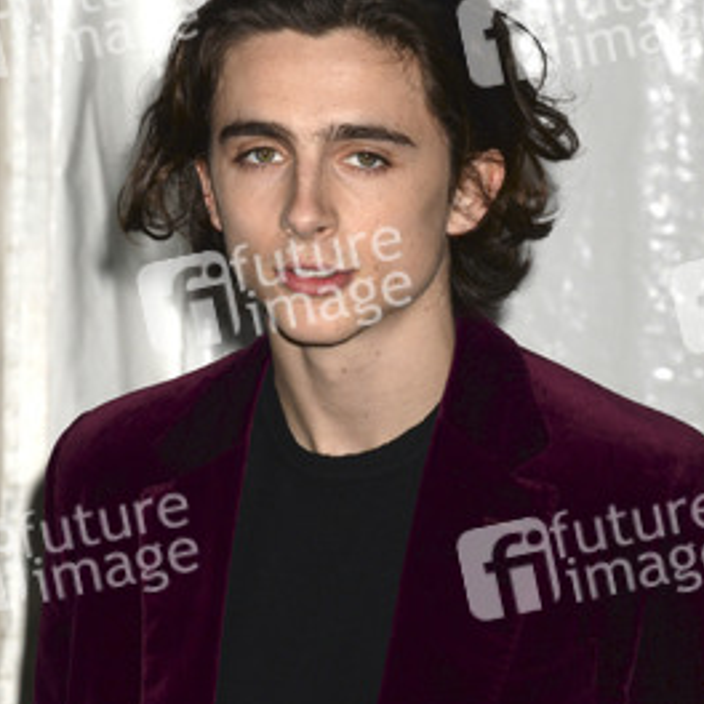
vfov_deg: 8.5
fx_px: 4740
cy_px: 424
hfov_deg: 8.5
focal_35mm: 206
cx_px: 353
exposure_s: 1/250
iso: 800
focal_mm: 160
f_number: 5.6
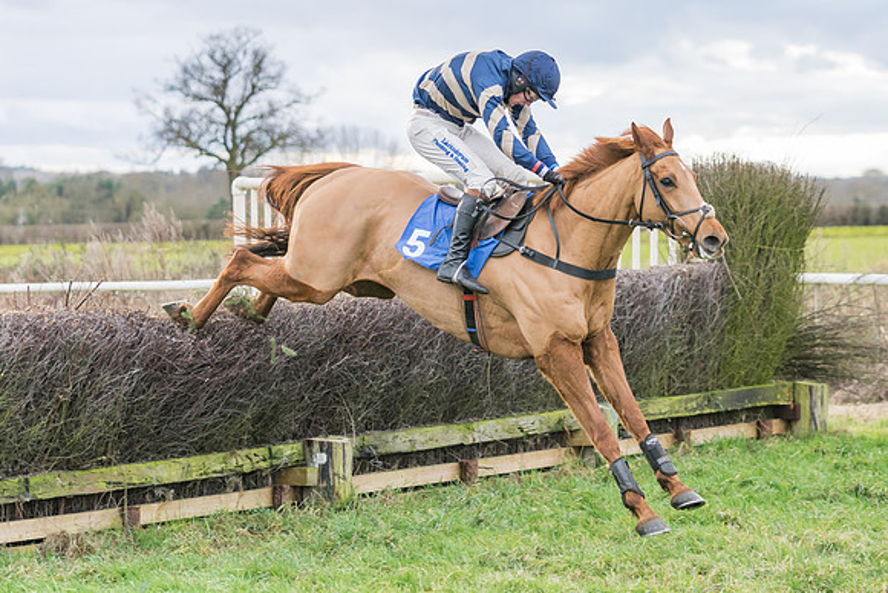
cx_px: 497
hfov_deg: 17.5
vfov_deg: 11.7
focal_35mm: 117
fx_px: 2880
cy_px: 195
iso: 800
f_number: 2.8
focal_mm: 80
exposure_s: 1/1000
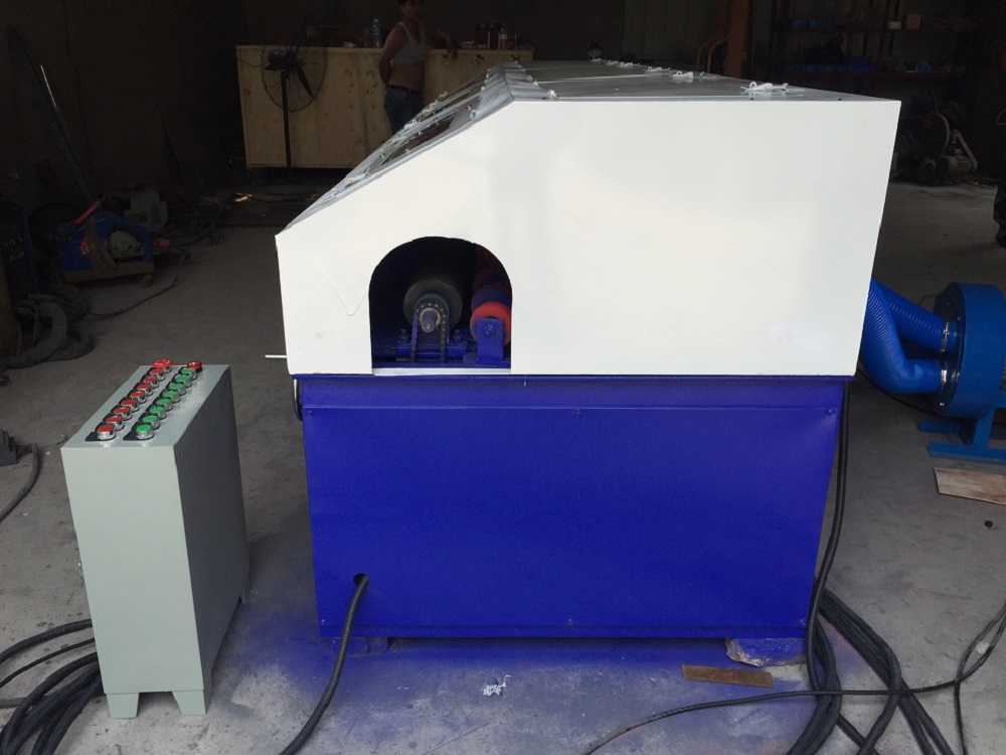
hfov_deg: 61.7
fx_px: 843
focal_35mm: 29
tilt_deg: -20.9
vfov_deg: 48.2
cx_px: 503
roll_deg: -0.9
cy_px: 378
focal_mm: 4.15
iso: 32
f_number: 2.2
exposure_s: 1/565
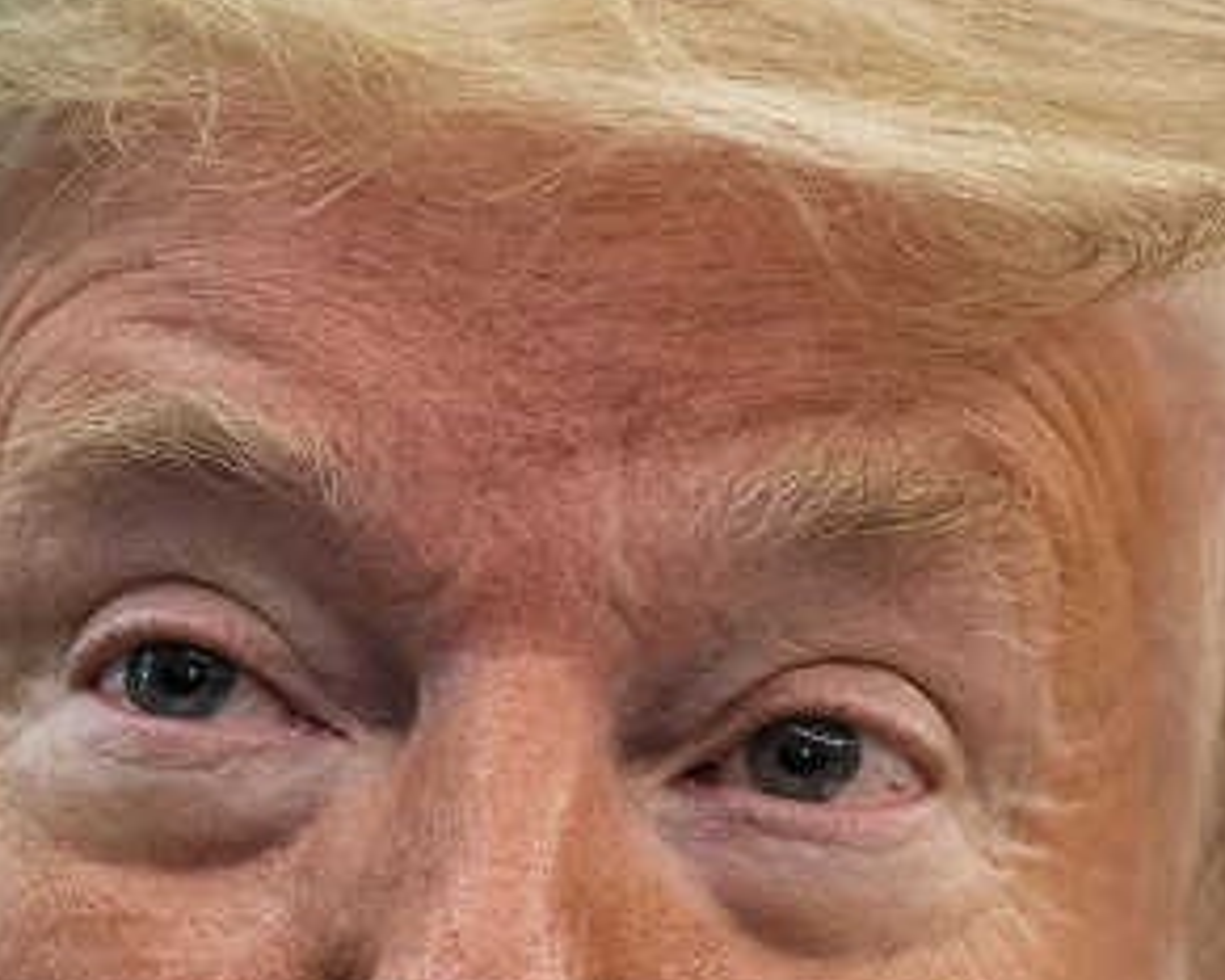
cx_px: 493
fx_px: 19113
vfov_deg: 2.9
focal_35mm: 527
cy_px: 1110
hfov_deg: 3.7
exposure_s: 1/160
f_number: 2.8
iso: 1600
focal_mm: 136
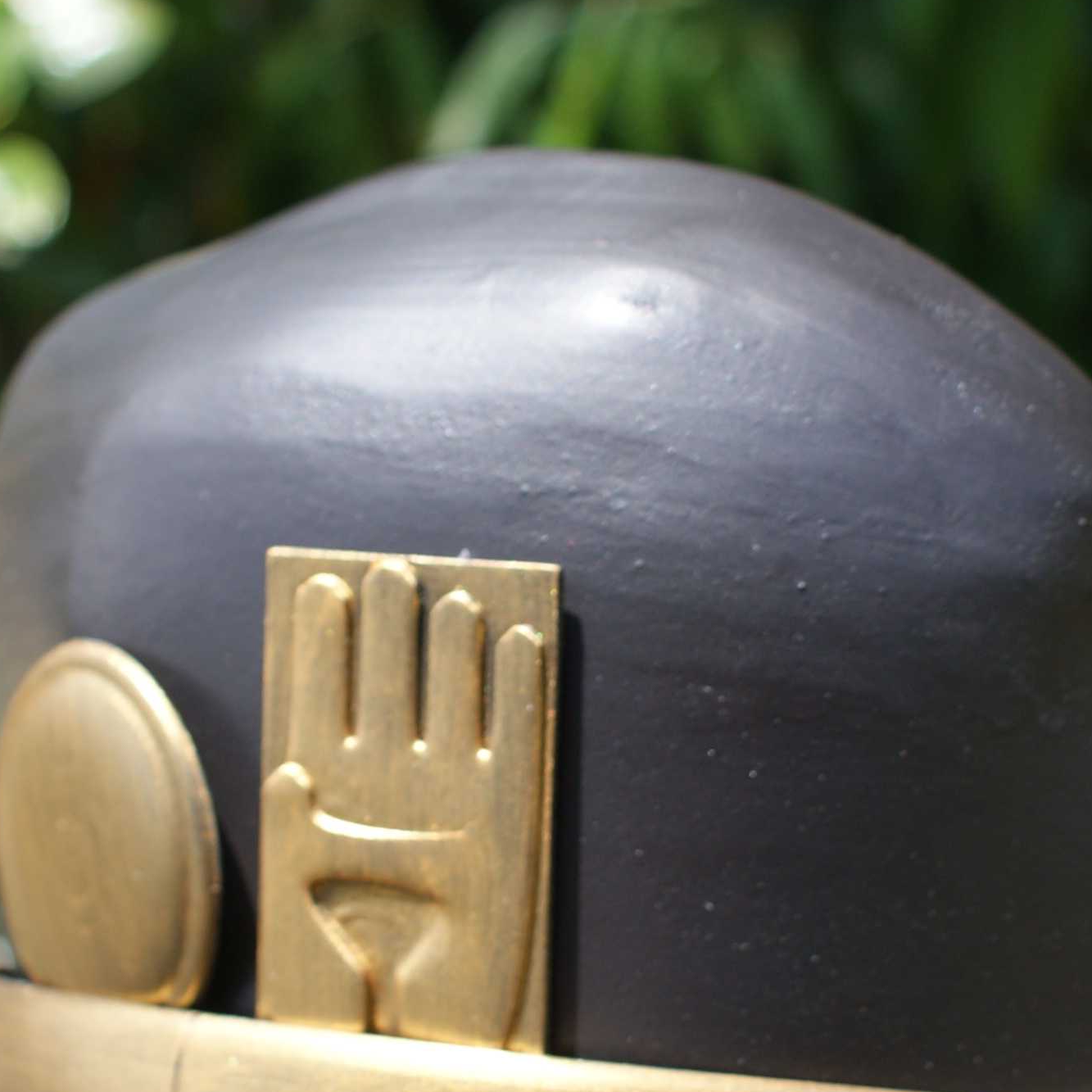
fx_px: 2820
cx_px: 573
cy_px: 717
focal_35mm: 79
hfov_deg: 21.9
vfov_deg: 21.8
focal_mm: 18
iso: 100
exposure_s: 1/400
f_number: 3.5
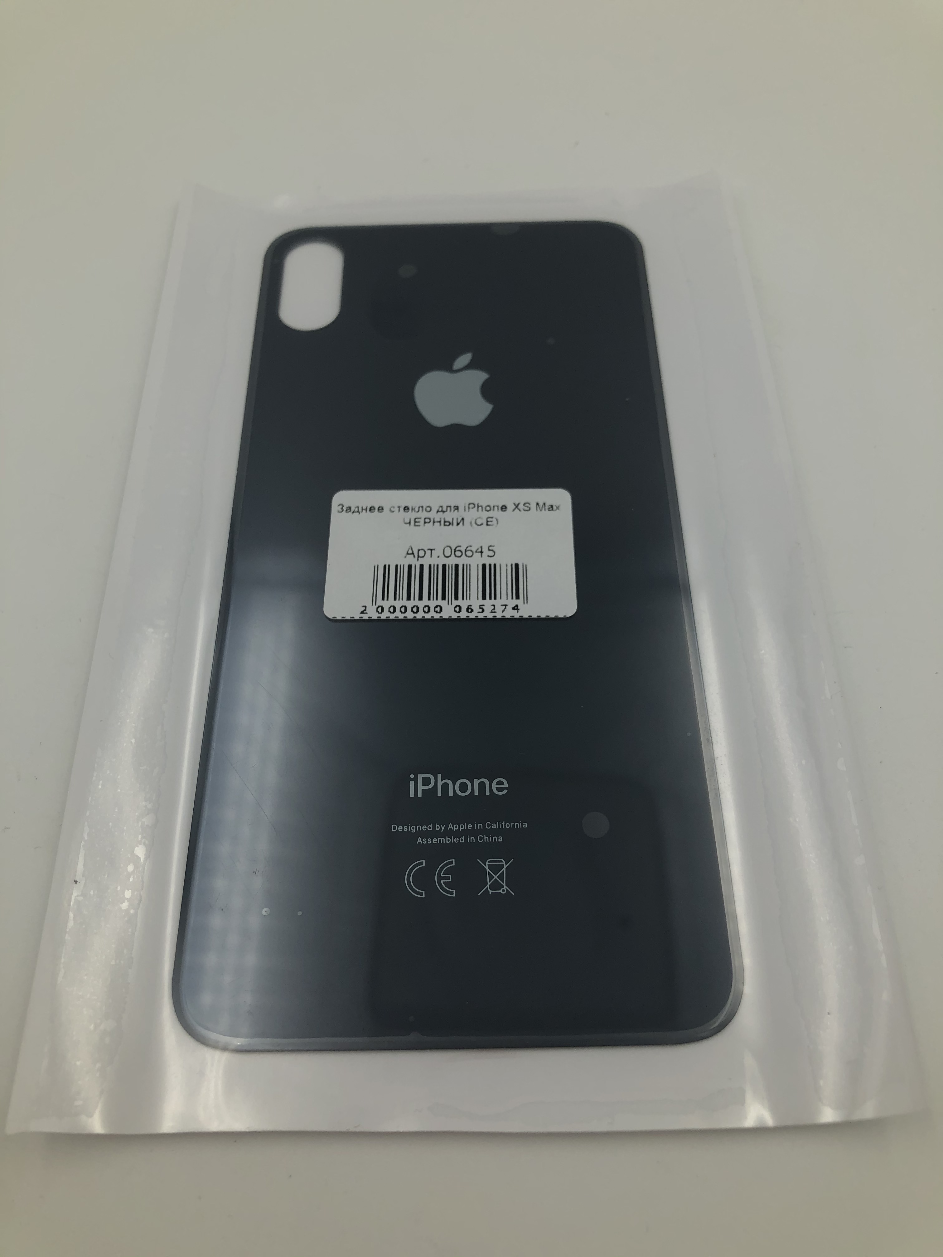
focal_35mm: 28
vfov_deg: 63.4
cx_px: 472
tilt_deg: -61.3
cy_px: 628
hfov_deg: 49.7
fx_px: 1017
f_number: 1.8
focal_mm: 3.99
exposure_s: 1/1000
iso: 20
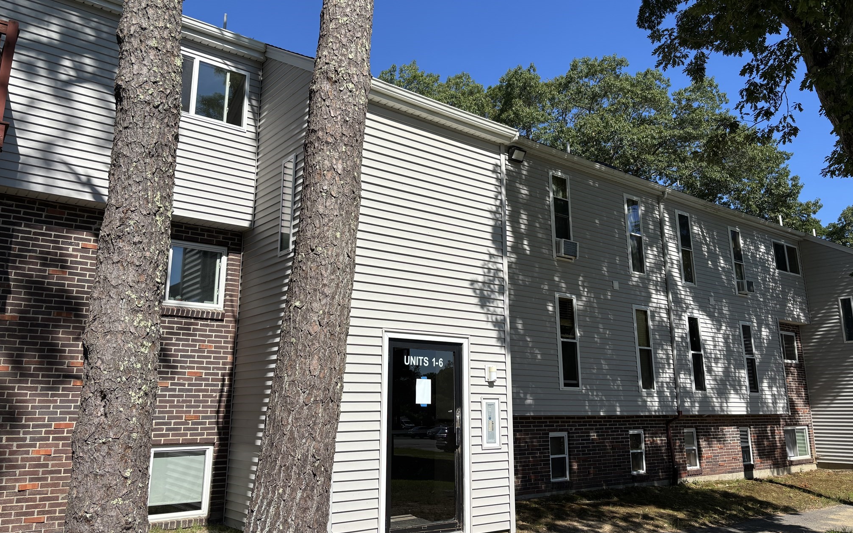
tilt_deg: +12.9
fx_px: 651
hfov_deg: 66.5
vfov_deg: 44.5
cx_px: 420
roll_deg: -0.3
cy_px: 244
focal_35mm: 28
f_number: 1.6
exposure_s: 1/3650
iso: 50
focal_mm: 5.96
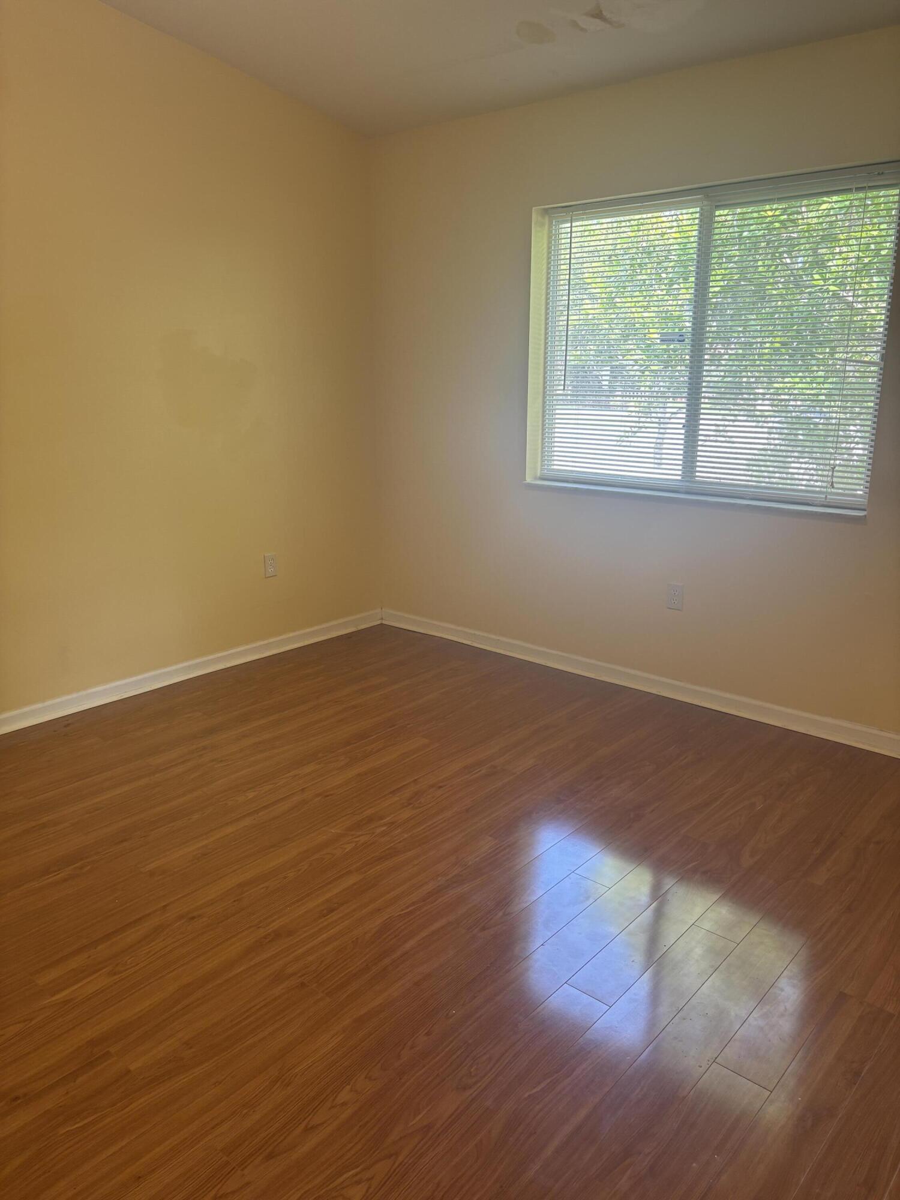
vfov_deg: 67.3
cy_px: 600
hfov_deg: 53.1
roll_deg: -0.7
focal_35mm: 26
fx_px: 901
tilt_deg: -15.6
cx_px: 450
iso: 80
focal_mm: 5.96
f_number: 1.6
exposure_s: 1/60
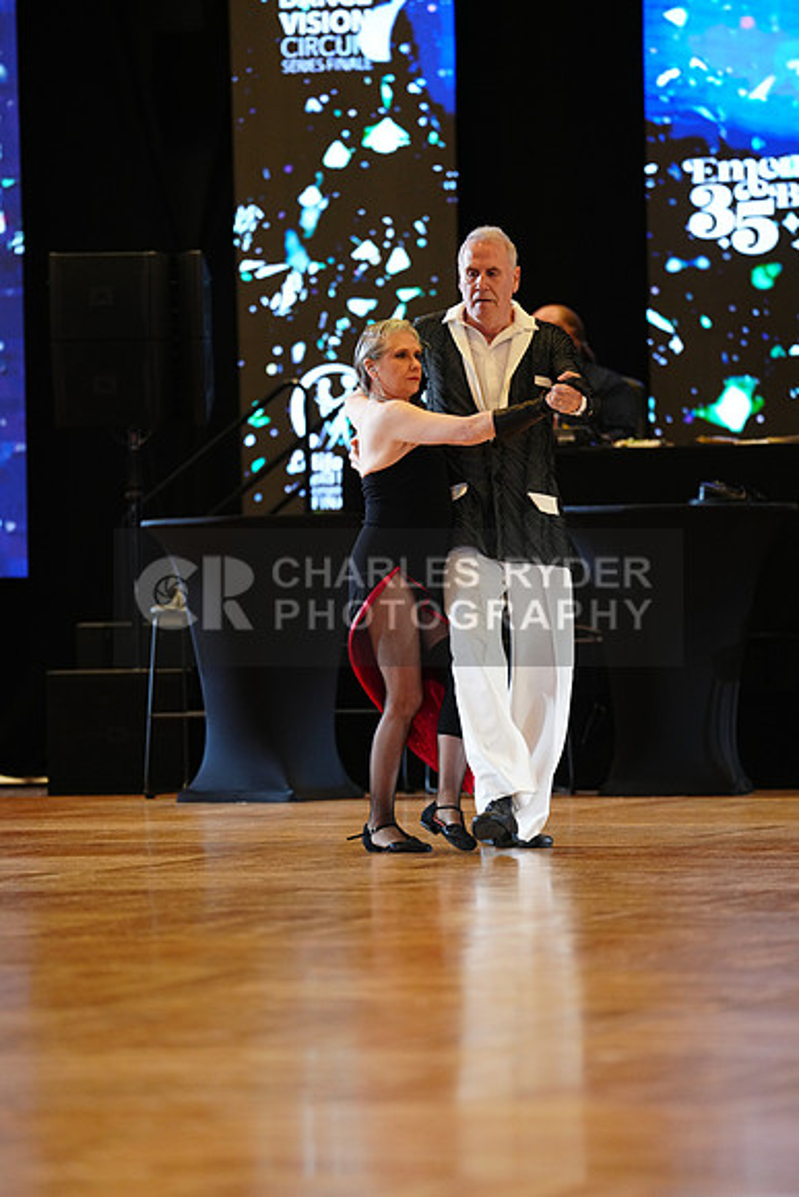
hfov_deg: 6.9
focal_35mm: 200
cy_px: 598
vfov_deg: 10.3
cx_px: 400
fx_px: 6654
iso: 2000
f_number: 2.8
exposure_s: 1/400
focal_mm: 200
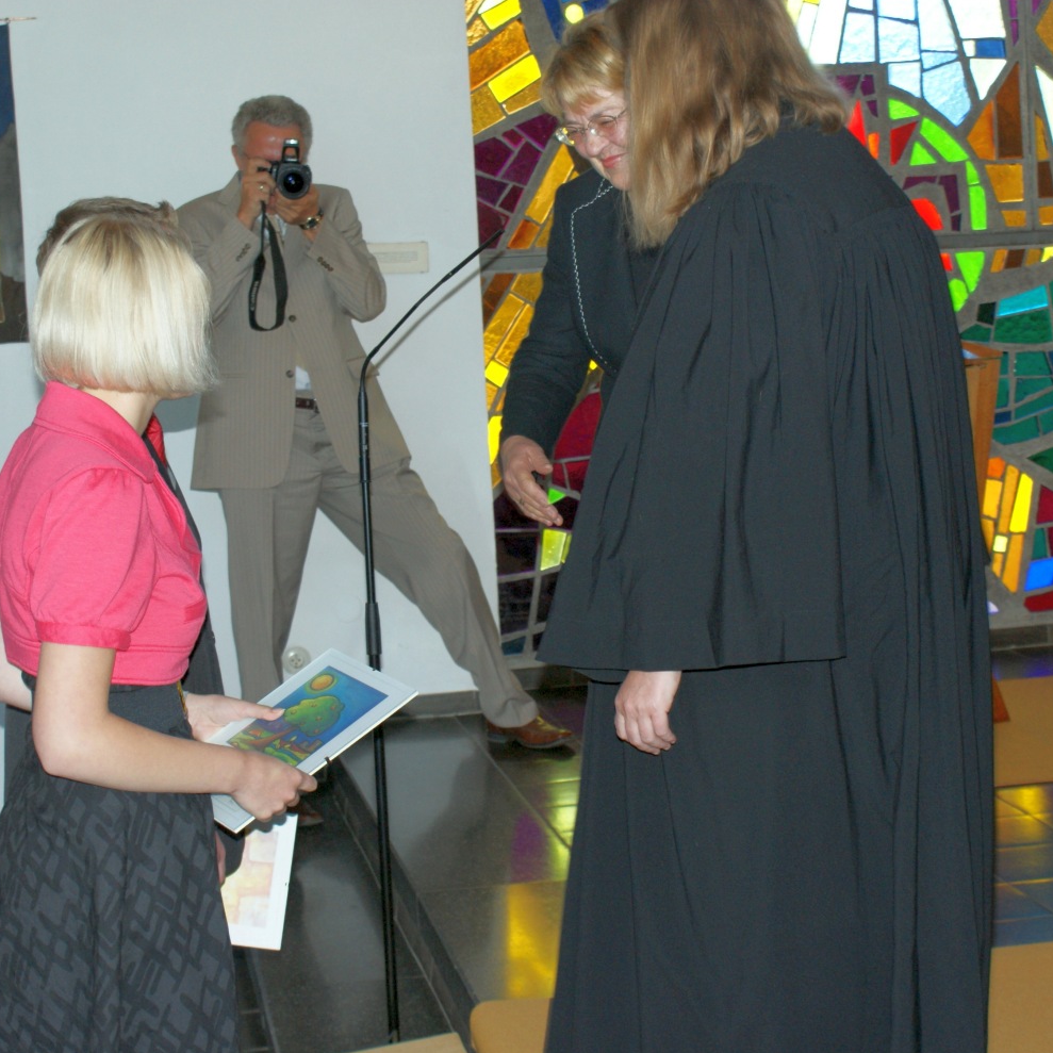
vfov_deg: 25.5
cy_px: 524
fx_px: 2328
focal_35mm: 68
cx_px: 509
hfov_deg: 25.5
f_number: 5.6
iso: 400
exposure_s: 1/60
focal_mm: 35
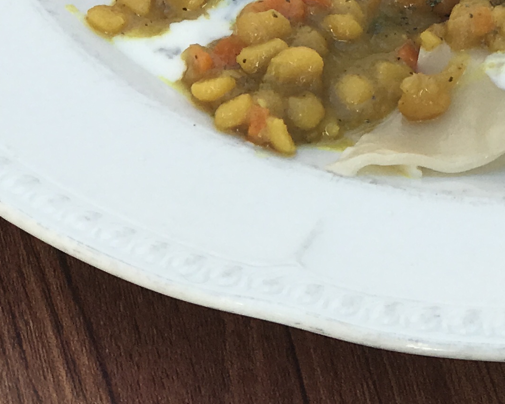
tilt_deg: -44.6
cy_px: -86
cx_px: 544
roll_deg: -3.8
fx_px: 3125
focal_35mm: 209
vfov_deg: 7.3
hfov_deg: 9.2
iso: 20
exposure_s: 1/174
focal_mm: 6.6
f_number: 2.8
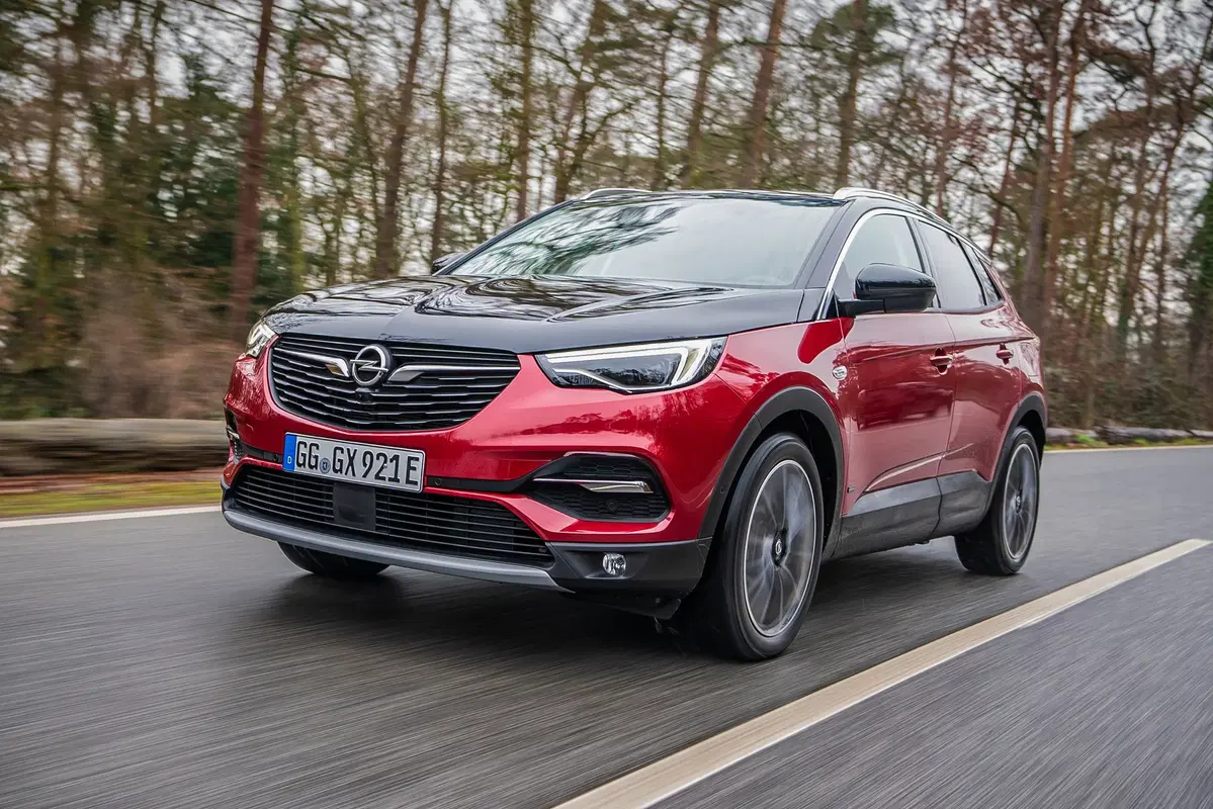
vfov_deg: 48.3
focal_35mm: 27
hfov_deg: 67.8
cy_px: 369
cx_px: 557
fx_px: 900
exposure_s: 1/30
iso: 64
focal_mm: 21
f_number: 2.8
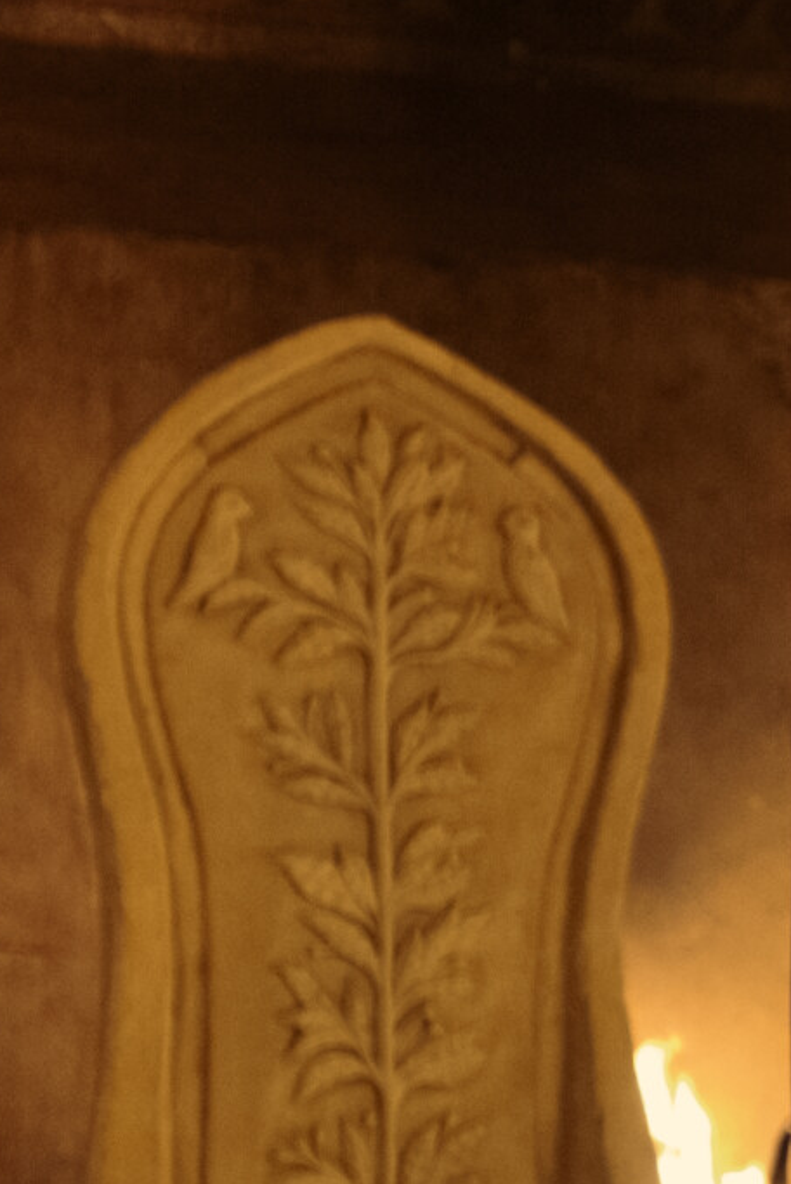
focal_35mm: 281
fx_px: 9251
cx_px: 1903
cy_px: 504
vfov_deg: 7.3
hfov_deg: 4.8
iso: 3200
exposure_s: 1/60
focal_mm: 50
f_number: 3.6
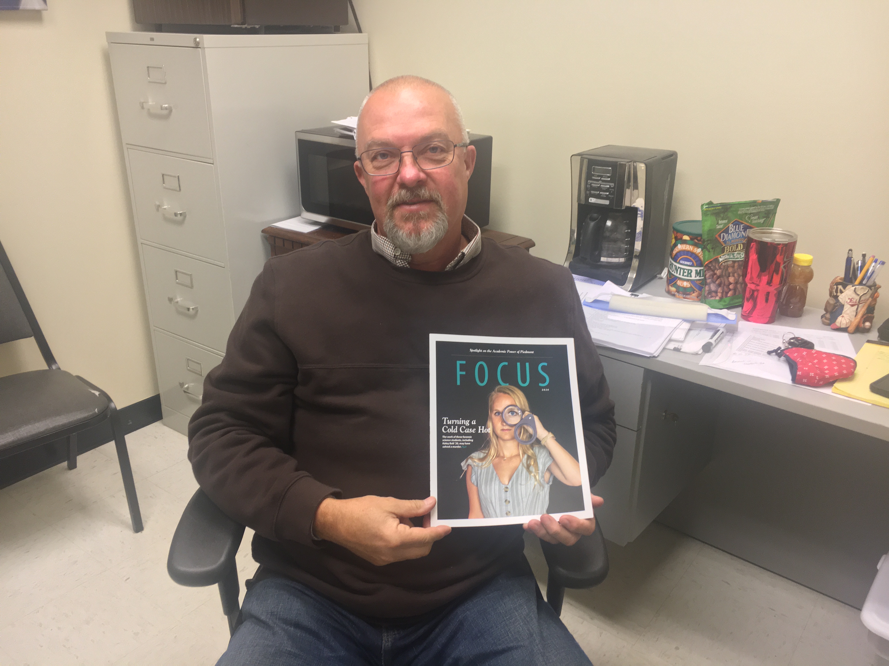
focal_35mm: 29
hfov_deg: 61.7
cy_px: 333
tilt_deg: -23.1
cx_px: 444
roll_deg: -1.0
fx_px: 745
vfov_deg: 48.2
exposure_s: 1/30
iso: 80
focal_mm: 4.15
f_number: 2.2
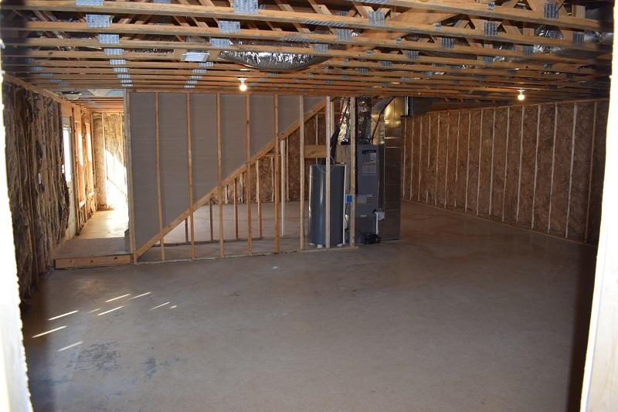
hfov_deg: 67.4
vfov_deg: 47.9
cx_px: 309
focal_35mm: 27
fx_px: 463
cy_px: 206
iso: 800
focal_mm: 18
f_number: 5.6
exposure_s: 1/125
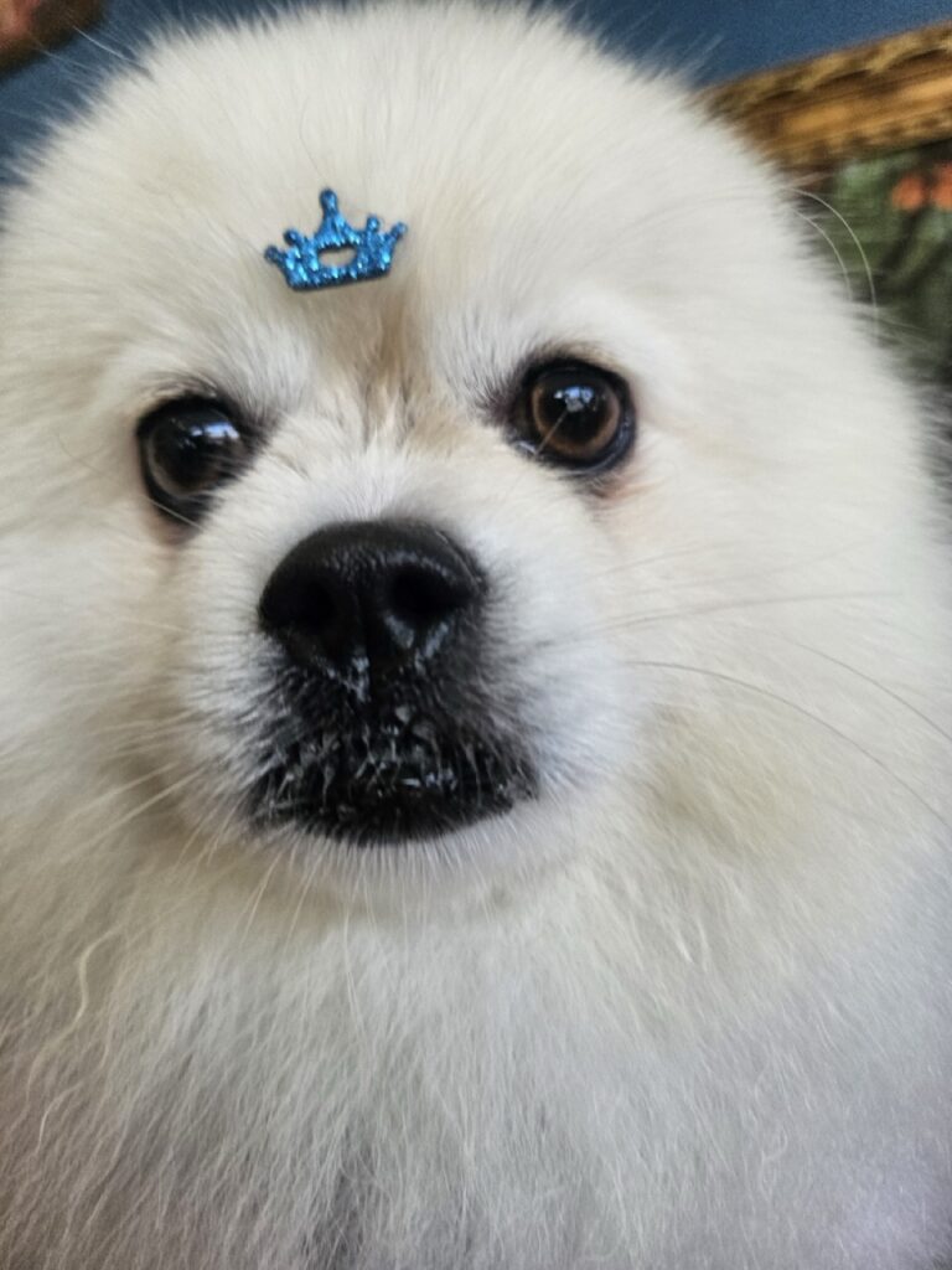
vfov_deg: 73.9
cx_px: 476
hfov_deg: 58.9
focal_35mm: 23
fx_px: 843
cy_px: 635
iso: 80
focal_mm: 5.4
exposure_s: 1/359
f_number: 1.8
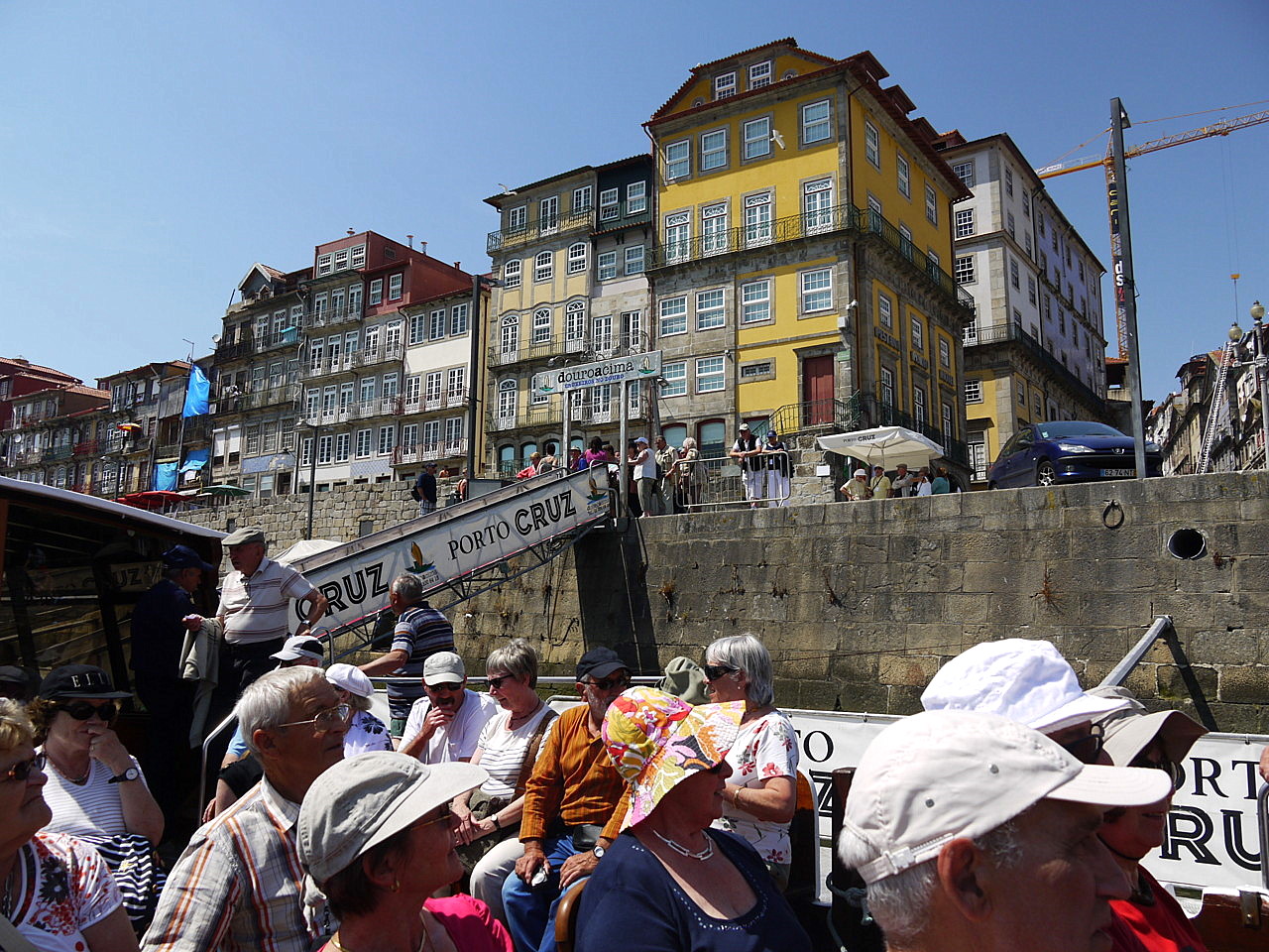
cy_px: 476
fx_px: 1026
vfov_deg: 49.7
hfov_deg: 63.4
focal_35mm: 28
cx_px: 634
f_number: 7.1
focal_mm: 14
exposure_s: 1/200
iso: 100
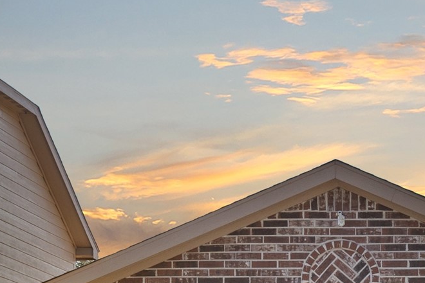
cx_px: 558
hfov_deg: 12.6
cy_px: 398
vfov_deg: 8.5
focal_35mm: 158
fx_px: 1865
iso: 320
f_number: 9
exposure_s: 1/80
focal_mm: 32
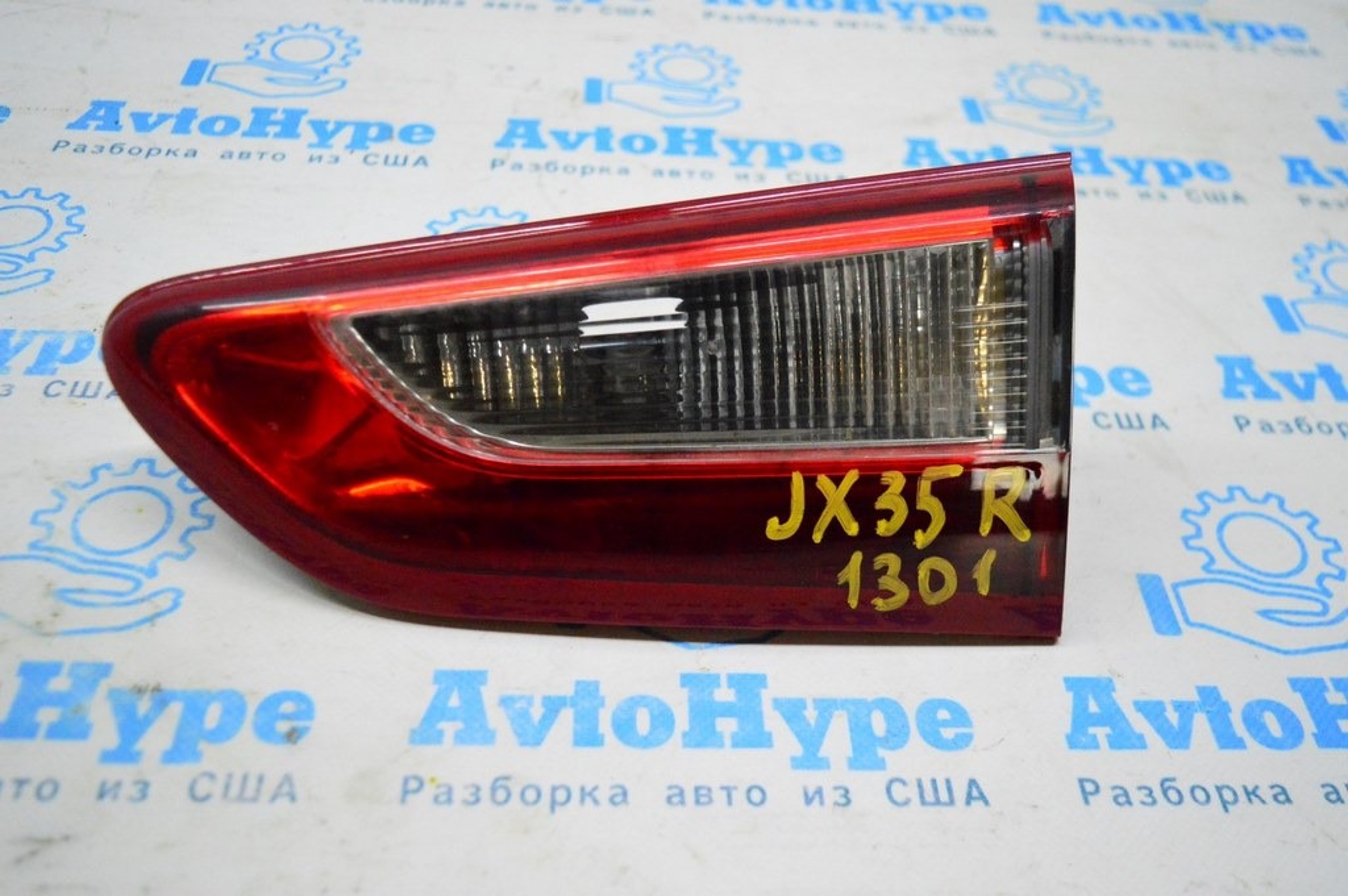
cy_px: 448
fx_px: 1347
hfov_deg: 53.2
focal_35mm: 36
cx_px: 674
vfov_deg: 36.8
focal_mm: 24
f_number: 4
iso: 6400
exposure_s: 1/800
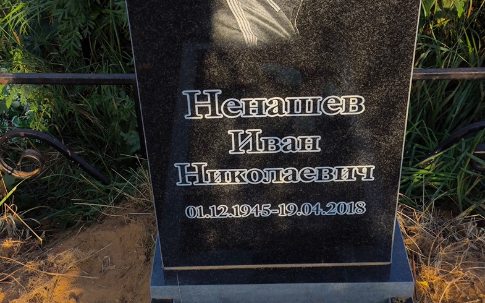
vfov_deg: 23.9
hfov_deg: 37.5
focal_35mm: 54
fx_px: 714
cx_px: 243
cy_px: 118
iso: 50
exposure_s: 1/721
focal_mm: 4.71
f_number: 1.7
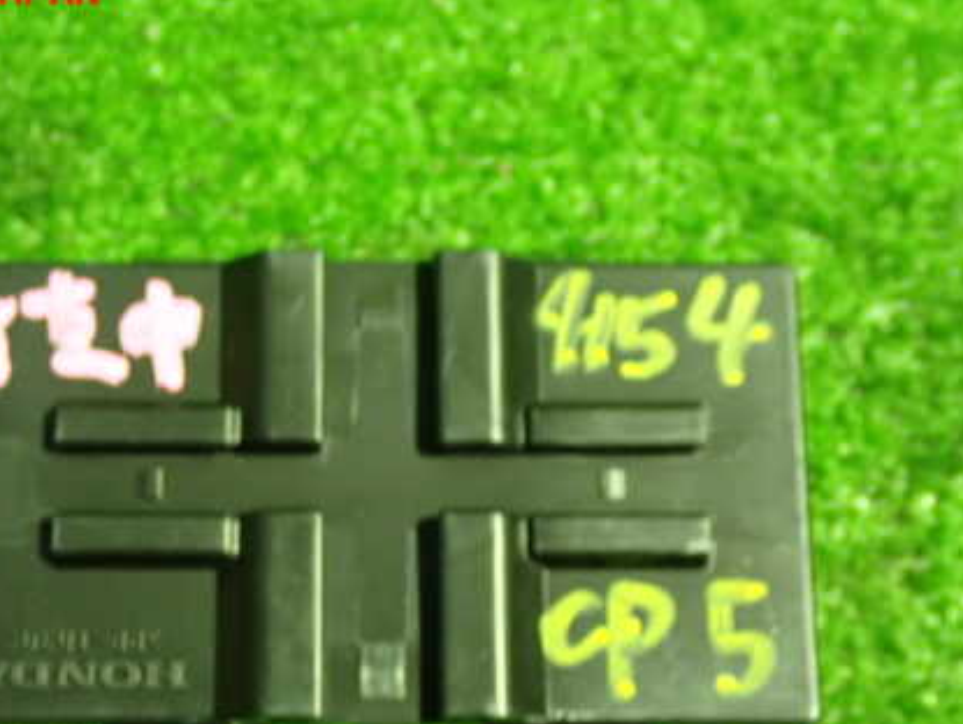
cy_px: 483
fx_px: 2172
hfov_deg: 24.9
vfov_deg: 18.9
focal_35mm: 78
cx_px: 374
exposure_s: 1/15
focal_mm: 9.65
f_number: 3.3
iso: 800
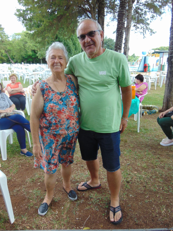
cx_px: 86
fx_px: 167
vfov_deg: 69.4
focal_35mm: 25
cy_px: 116
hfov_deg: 54.9
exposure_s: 1/125
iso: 80
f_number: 3
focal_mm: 4.5
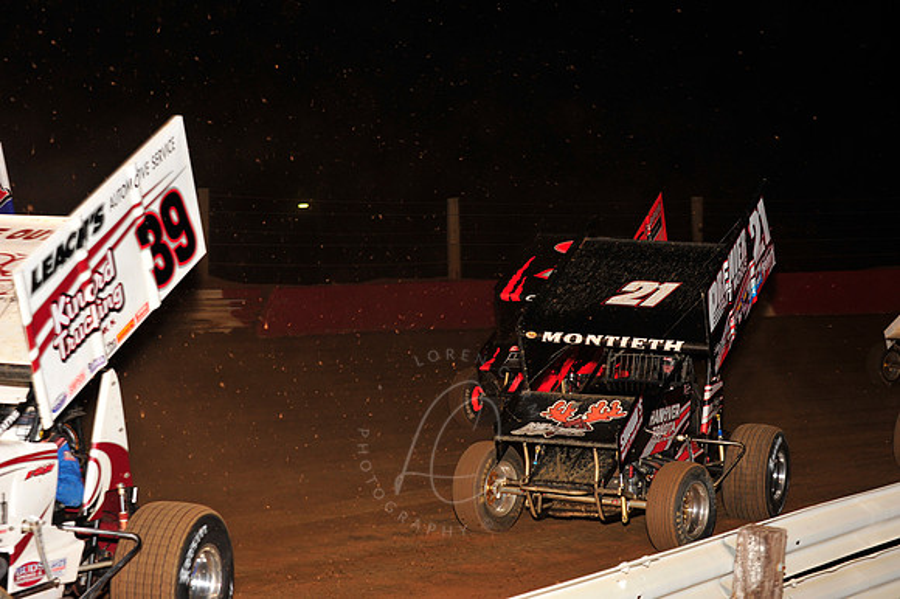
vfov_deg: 17.0
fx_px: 1999
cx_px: 450
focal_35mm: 80
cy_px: 300
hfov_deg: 25.4
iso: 800
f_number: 7.1
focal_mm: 80
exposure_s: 1/250
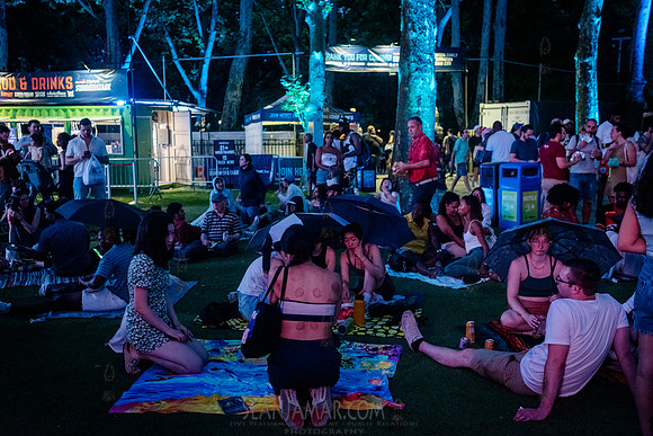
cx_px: 326
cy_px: 218
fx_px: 635
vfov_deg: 37.9
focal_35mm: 35
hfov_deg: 54.4
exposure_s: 1/80
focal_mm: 35
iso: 10000
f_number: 3.5
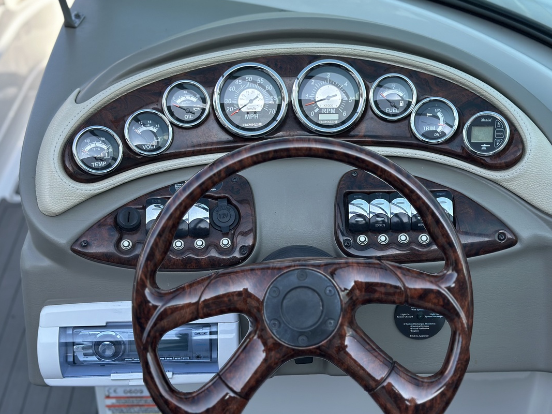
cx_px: 300
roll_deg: -1.0
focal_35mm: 54
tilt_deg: -36.0
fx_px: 861
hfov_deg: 35.5
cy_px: 206
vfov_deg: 27.0
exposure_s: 1/1357
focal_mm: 6.86
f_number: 1.78
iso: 80
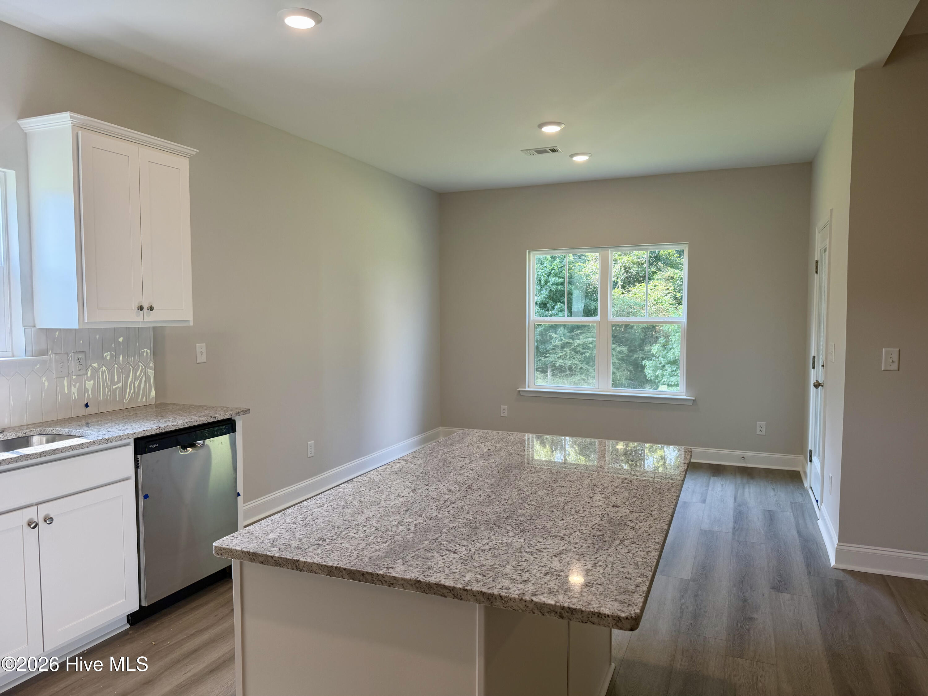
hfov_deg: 71.6
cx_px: 464
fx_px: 643
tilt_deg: -2.8
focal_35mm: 24
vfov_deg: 56.8
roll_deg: -0.2
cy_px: 348
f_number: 1.78
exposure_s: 1/174
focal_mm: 6.76
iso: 100
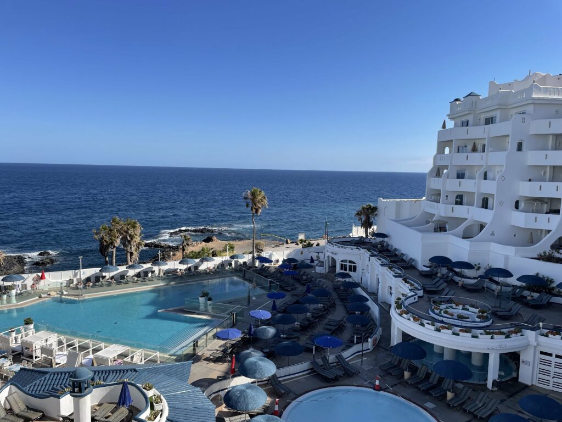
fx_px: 422
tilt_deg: -4.7
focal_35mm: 26
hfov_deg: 67.3
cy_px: 211
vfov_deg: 53.1
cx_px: 281
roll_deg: -1.2
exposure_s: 1/2959
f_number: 1.6
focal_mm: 4.2
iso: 32
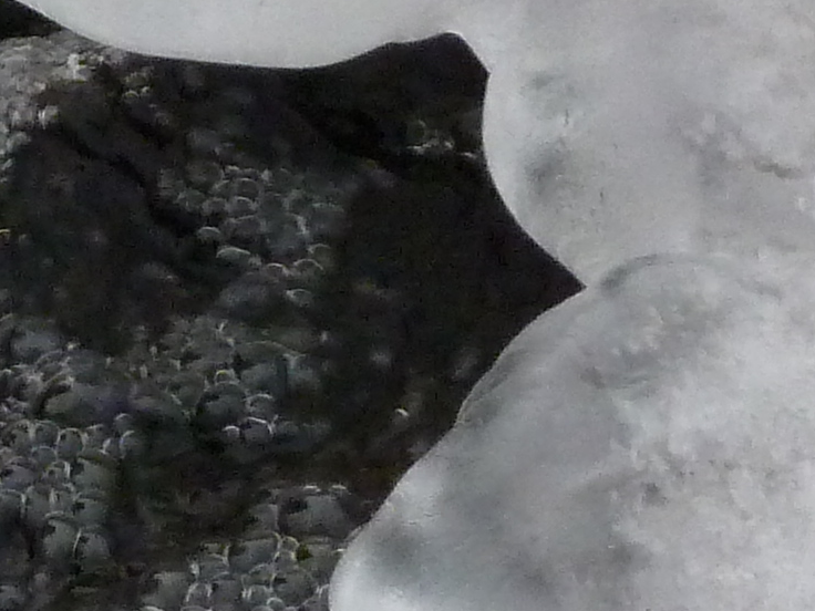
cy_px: -1007
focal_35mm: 489
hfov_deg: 4.0
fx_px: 11513
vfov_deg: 3.0
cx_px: -817
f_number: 4.3
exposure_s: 1/250
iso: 320
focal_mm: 14.7
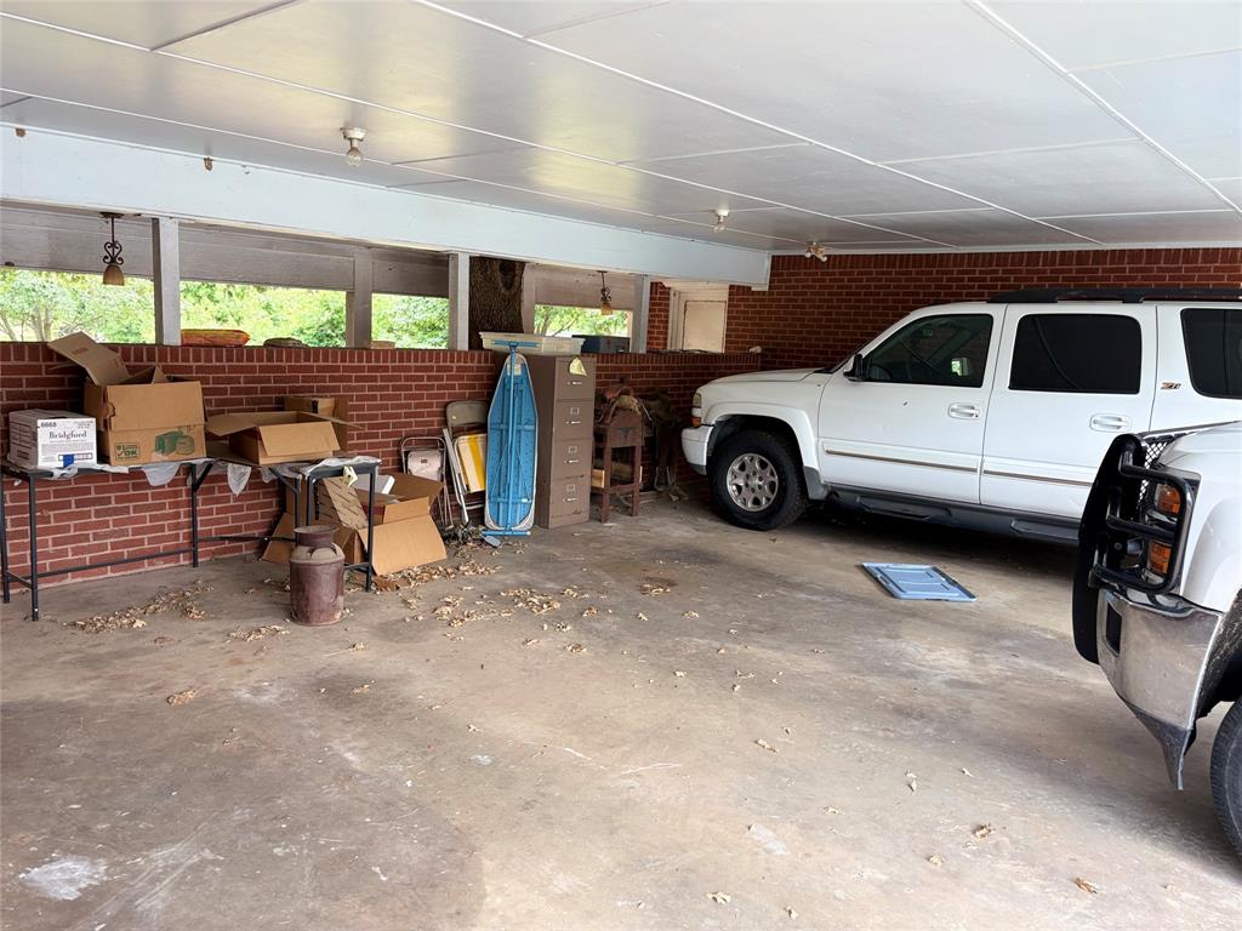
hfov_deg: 67.3
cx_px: 621
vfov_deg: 53.1
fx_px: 933
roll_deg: -2.0
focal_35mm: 26
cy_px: 466
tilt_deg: -6.0
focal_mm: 5.96
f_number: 1.6
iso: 80
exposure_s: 1/122
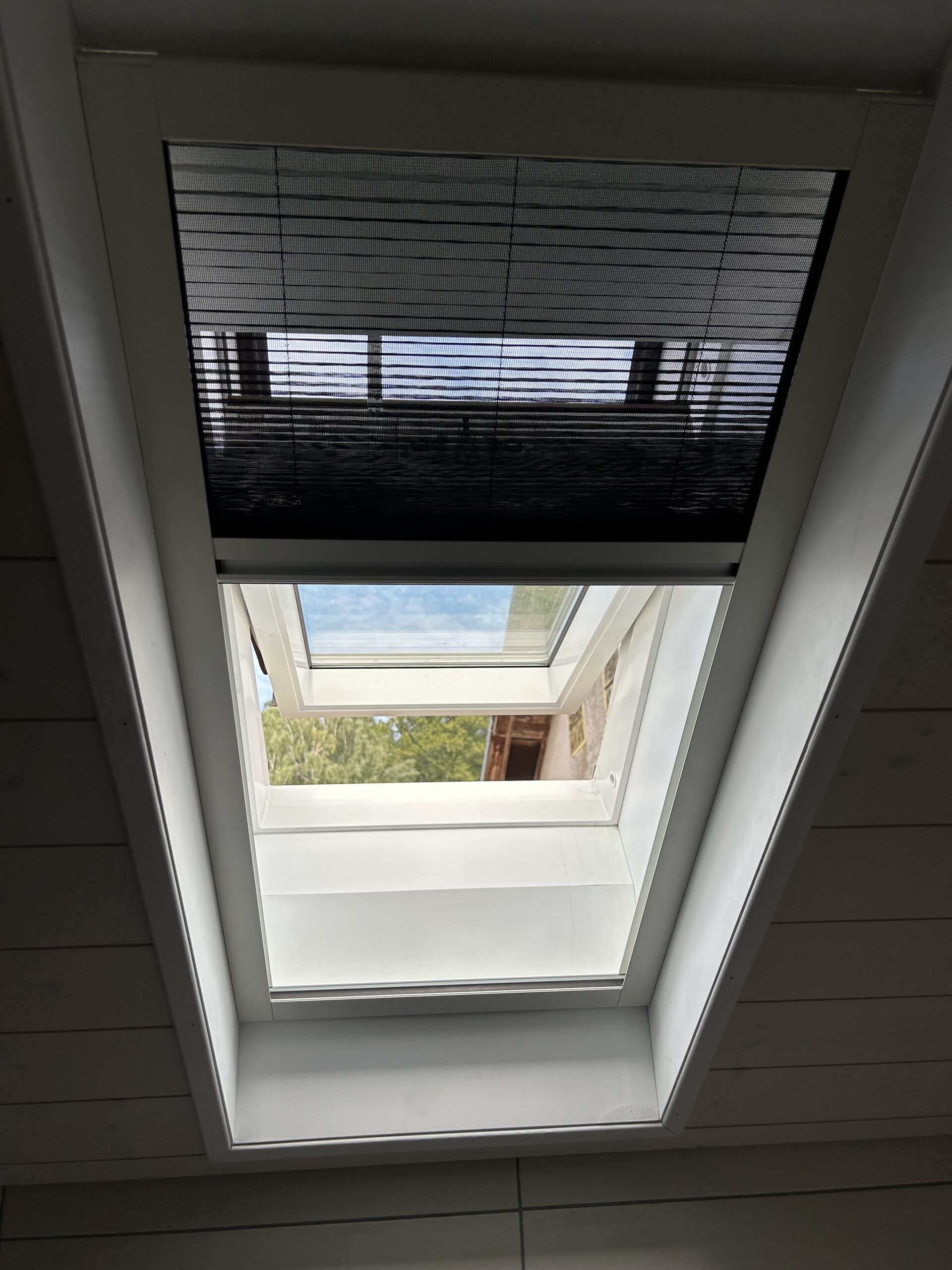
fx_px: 953
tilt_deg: +24.7
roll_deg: +3.5
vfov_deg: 67.3
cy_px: 635
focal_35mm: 26
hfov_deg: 53.1
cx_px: 476
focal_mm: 5.7
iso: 50
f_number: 1.5
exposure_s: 1/753
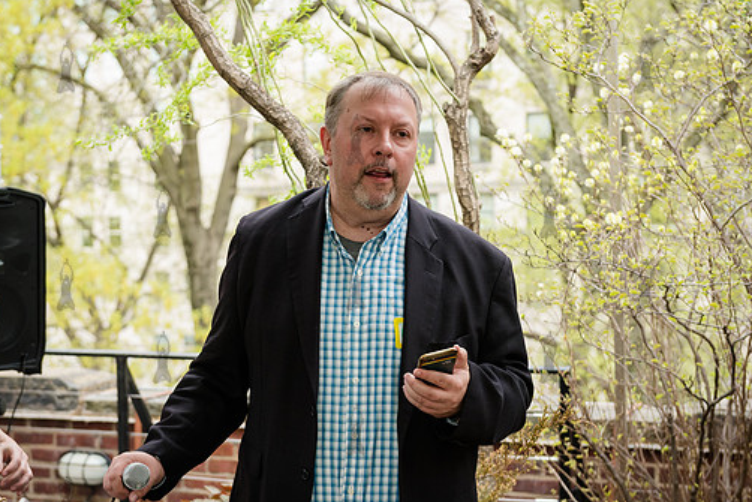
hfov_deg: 30.1
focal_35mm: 67
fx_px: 1400
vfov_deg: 20.3
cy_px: 284
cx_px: 355
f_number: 4
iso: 1000
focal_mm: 58
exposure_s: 1/200
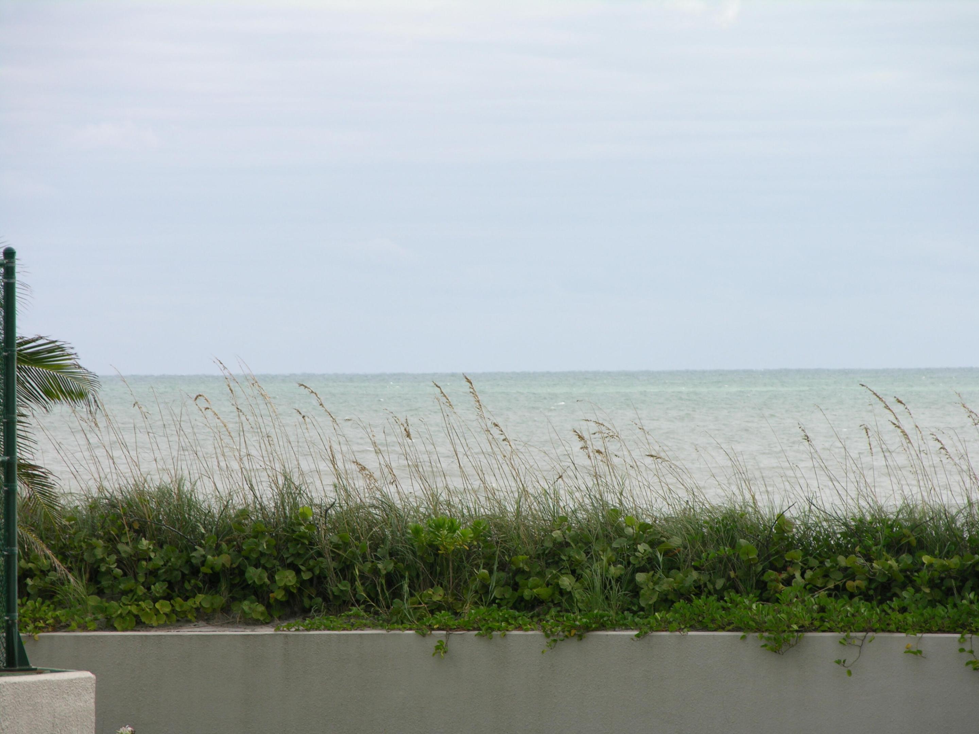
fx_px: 7919
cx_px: 490
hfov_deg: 7.1
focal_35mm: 280
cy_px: 367
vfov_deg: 5.3
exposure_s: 1/214
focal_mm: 71.2
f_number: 5.3
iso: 50
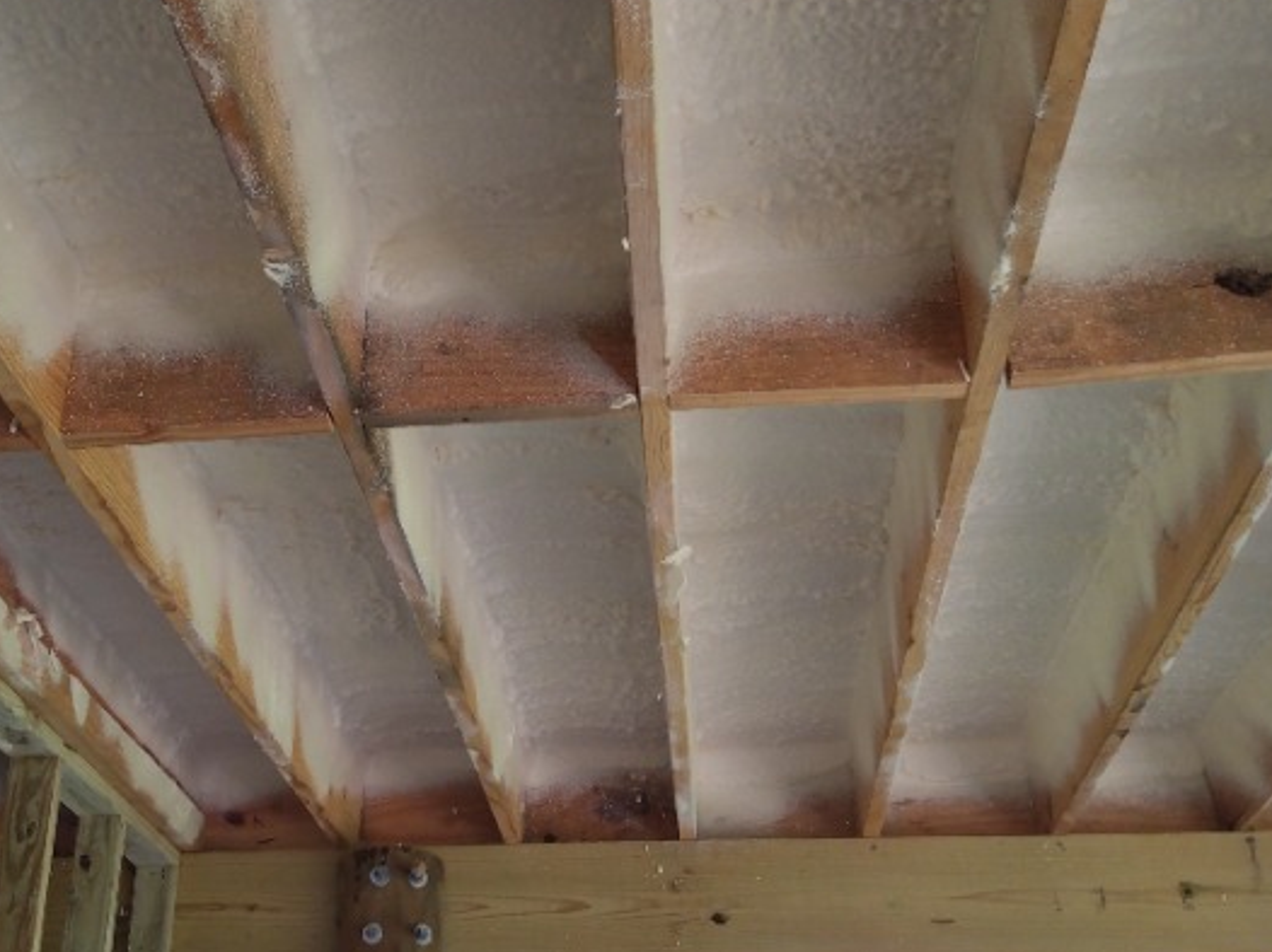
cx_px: 476
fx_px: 1286
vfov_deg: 40.7
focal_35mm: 35
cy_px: 488
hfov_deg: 52.1
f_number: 2
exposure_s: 1/212
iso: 100
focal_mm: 3.54
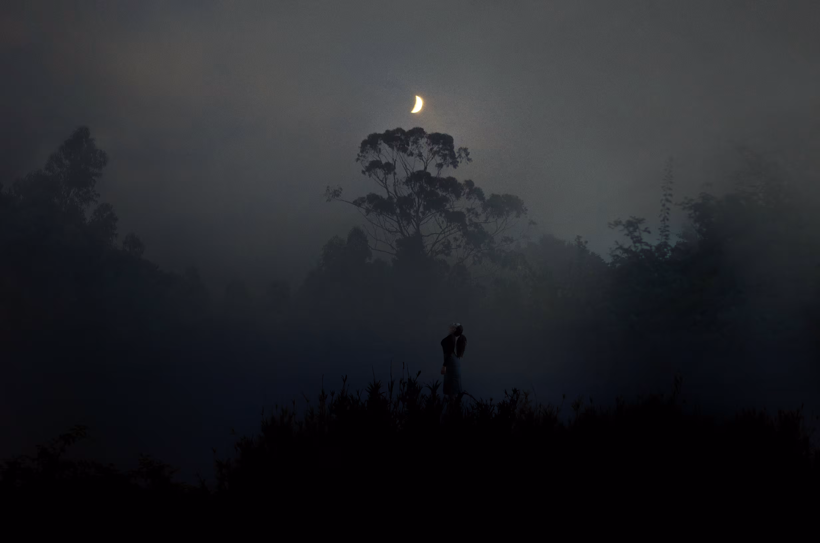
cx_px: 410
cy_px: 272
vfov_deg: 18.1
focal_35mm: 75
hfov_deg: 27.0
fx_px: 1705
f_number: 1.8
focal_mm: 50
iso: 100
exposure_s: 1/40
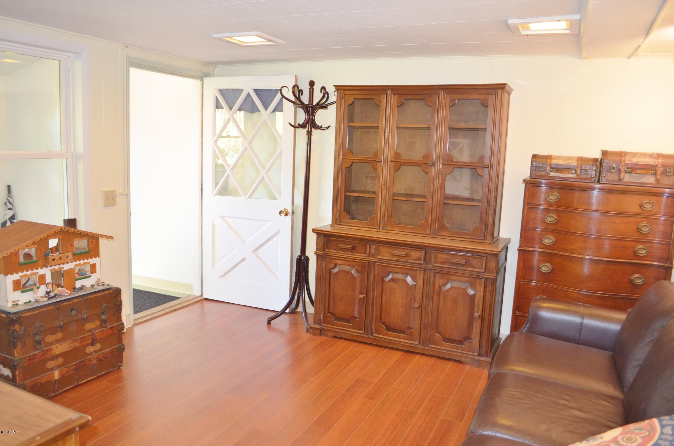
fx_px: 504
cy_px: 223
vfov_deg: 47.7
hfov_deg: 67.5
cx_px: 337
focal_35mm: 27
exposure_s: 1/15
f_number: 3.5
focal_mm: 18
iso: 800
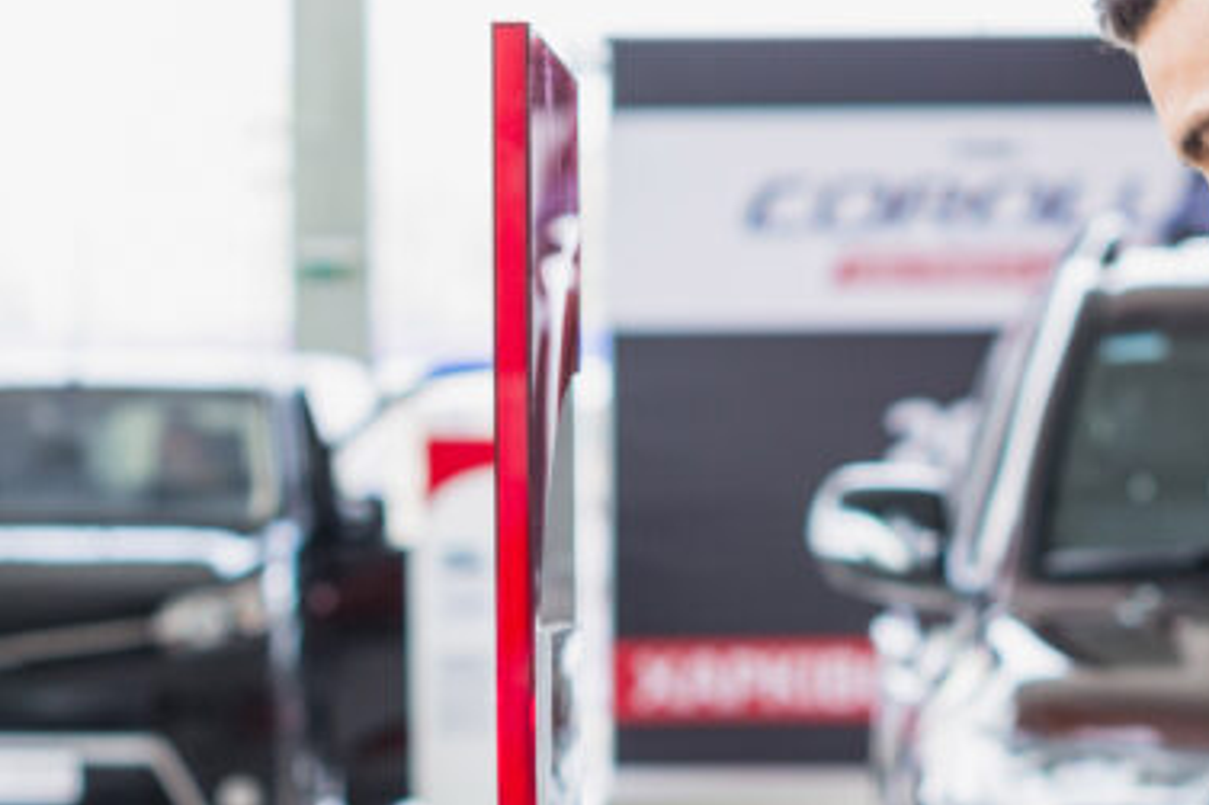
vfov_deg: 10.0
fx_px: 4565
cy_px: 852
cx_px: 792
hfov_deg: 15.1
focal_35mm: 136
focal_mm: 50
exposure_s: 1/160
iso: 250
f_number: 2.8
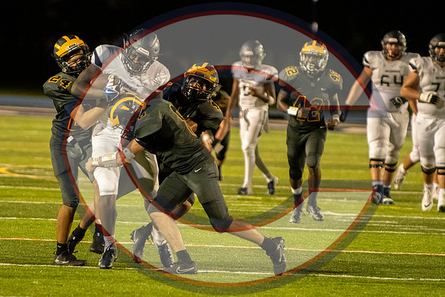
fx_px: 5178
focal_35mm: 419
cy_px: 179
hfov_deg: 4.9
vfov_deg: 3.3
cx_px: 172
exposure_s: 1/1250
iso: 10000
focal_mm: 200
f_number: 2.8
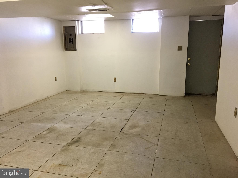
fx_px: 199
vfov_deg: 48.2
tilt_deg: -10.5
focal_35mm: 29
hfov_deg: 61.7
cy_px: 89
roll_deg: +0.3
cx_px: 119
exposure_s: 1/20
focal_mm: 4.15
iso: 200
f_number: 2.2
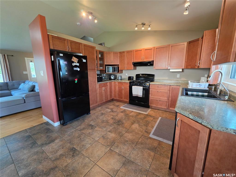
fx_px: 89
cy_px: 88
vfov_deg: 89.9
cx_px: 118
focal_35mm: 13
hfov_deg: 106.2
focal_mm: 2.2
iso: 250
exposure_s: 1/120
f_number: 1.9
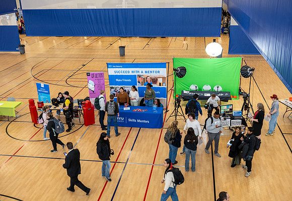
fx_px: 305
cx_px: 151
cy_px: 101
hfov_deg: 51.2
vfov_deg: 36.4
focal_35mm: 37
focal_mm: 35
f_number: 5
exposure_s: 1/125
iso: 640
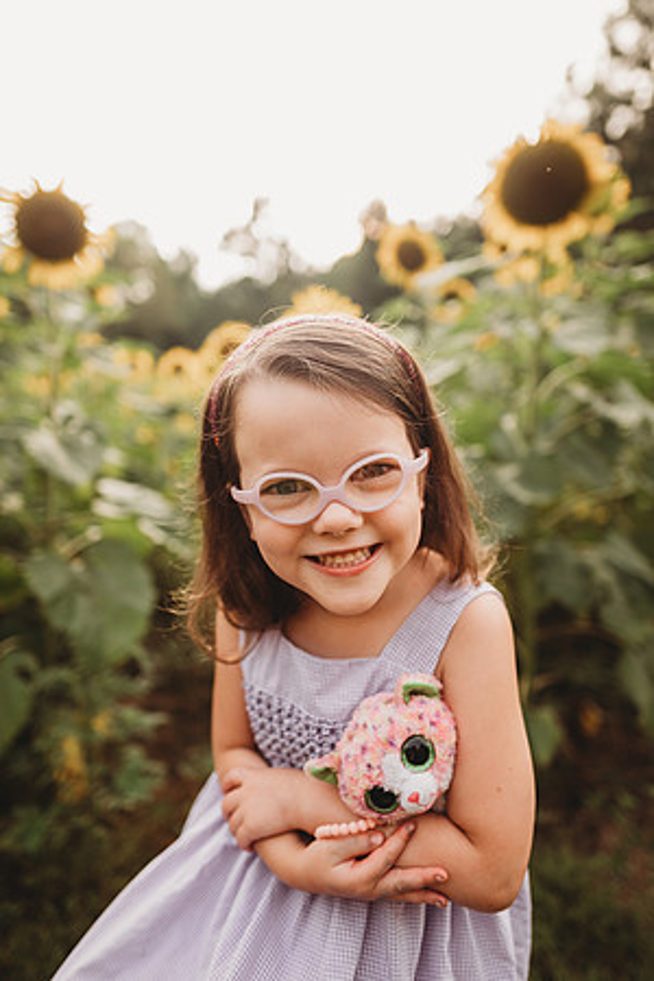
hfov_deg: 53.1
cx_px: 327
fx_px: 654
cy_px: 490
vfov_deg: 73.7
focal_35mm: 24
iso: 125
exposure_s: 1/320
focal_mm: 24
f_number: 2.2
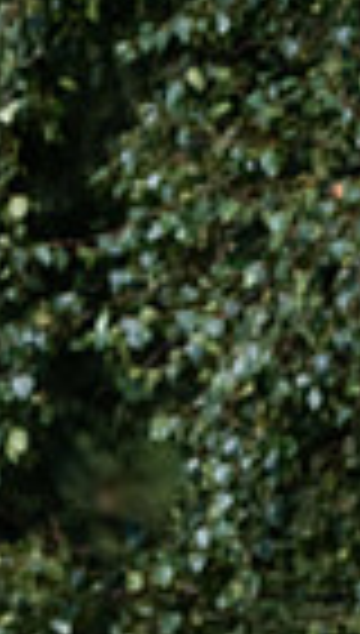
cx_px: -909
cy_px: 722
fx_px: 26082
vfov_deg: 1.4
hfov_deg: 0.8
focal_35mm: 1547
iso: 800
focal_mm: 240
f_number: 7.1
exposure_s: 1/3200
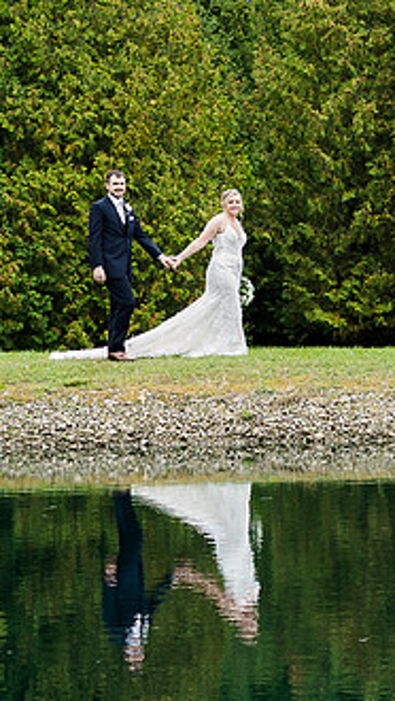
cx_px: 88
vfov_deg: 10.6
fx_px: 3793
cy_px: 315
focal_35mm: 204
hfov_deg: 6.0
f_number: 4.5
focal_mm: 28
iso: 100
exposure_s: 1/80
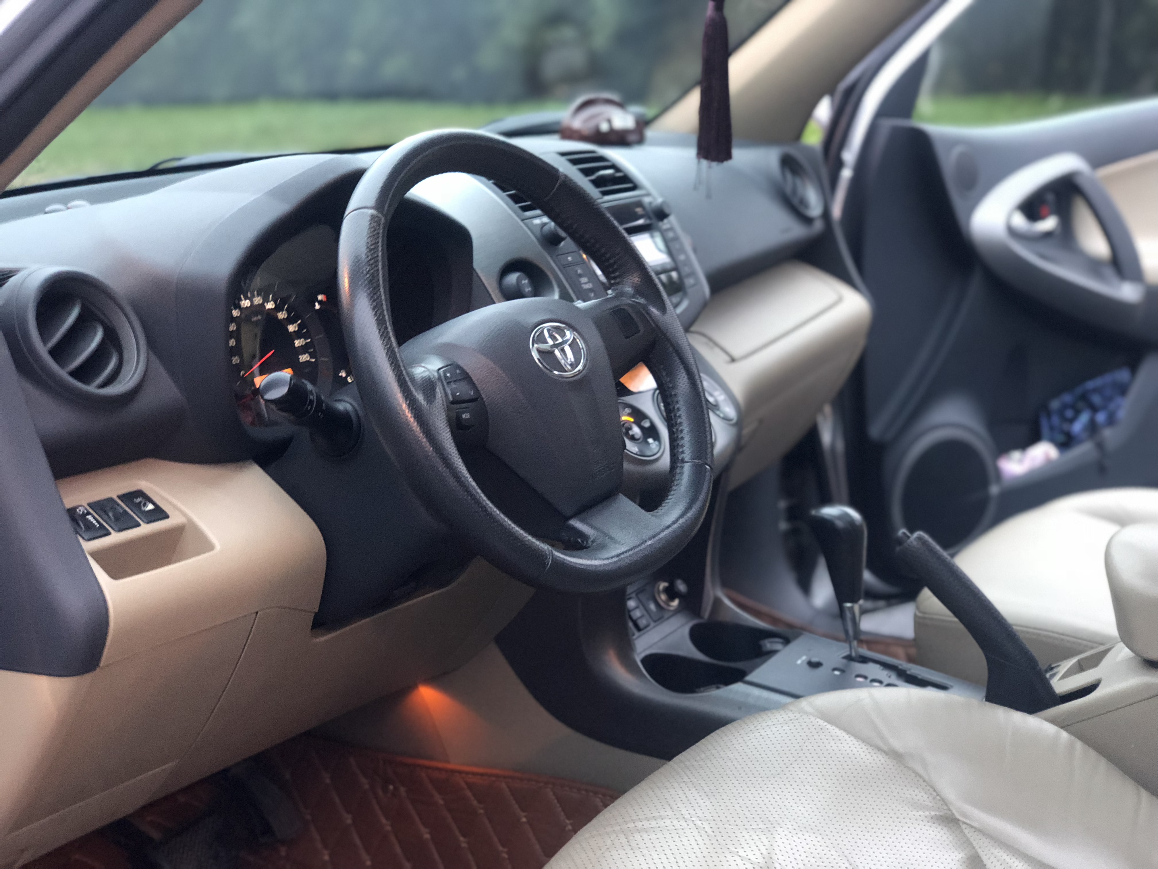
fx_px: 1740
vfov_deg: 28.0
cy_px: 434
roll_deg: +0.2
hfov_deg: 36.8
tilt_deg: -14.1
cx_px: 579
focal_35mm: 52
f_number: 2.4
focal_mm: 6
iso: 160
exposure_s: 1/9
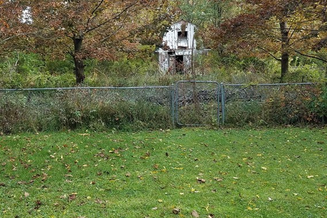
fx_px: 445
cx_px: 100
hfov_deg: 39.7
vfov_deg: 27.5
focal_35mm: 49
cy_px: 83
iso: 40
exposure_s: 1/359
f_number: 1.7
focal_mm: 4.2
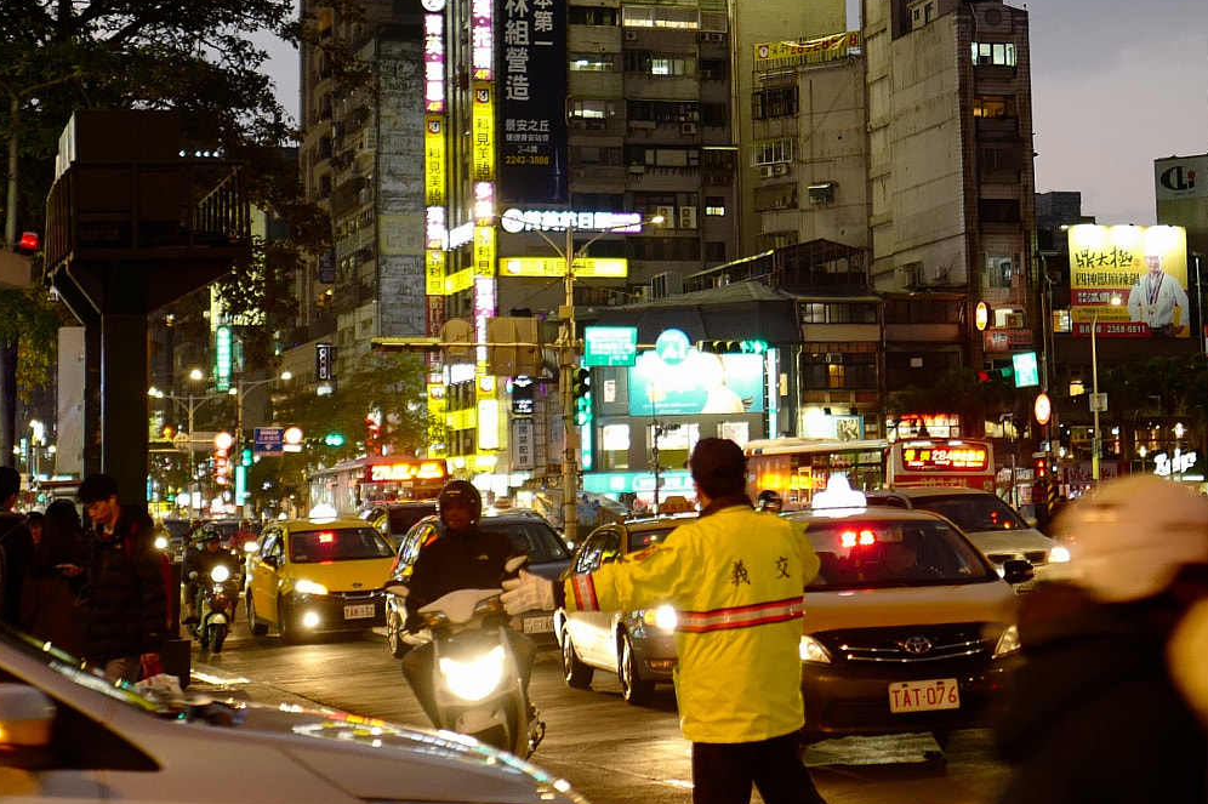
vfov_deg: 29.6
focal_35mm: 45
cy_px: 532
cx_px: 644
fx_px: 1509
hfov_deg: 43.6
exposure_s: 1/80
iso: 640
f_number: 1.7
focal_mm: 28
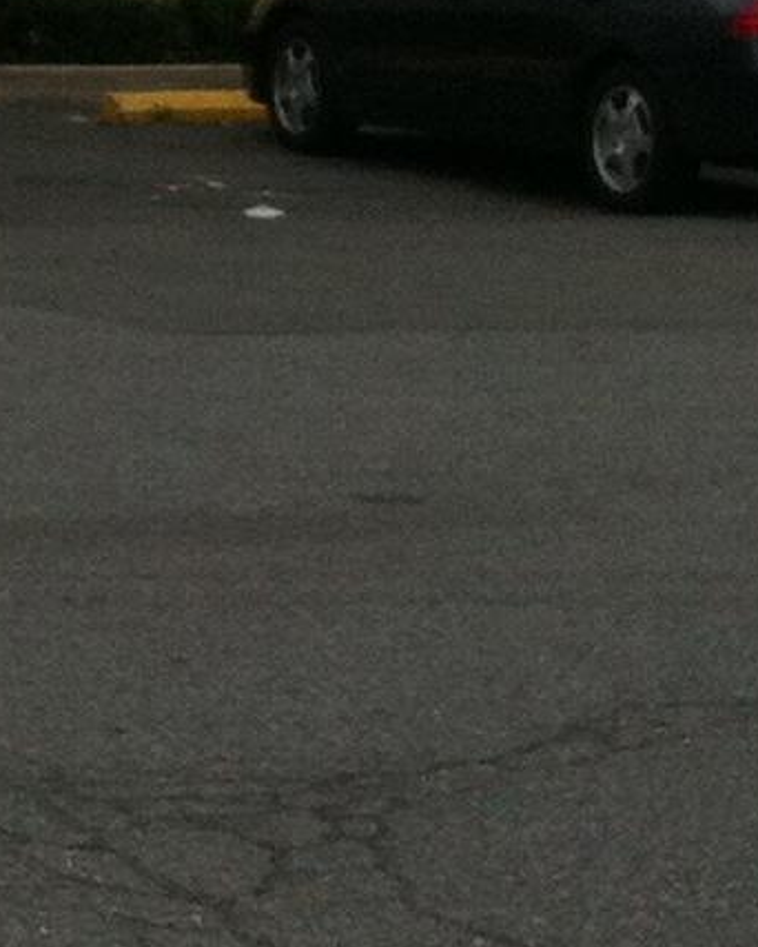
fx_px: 5801
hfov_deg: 7.3
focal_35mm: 207
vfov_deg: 9.0
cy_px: -721
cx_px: -594
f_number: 2.8
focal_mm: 3.85
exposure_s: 1/686
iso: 80
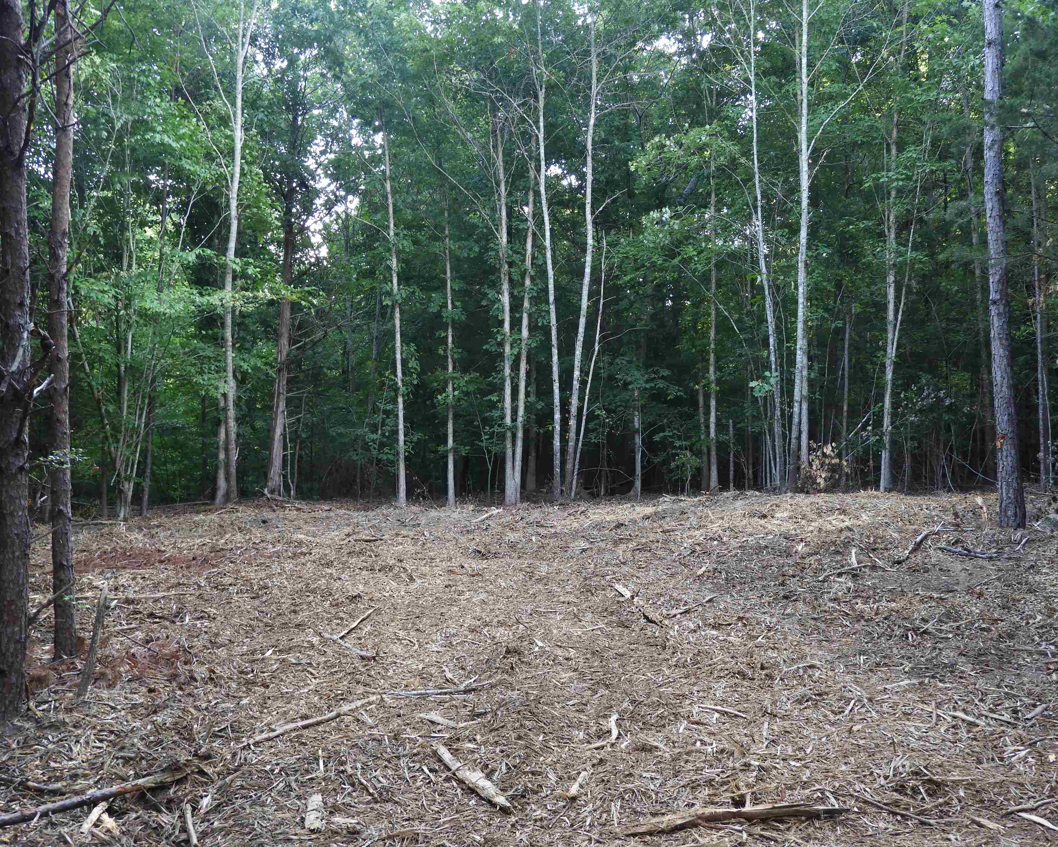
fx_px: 1315
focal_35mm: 42
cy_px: 421
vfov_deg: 35.7
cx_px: 545
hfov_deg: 43.8
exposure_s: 1/30
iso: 110
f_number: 3.8
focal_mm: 7.2
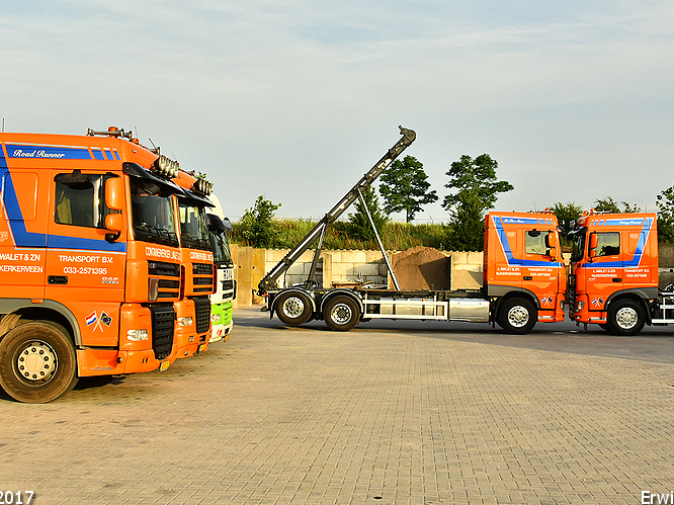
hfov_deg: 36.8
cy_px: 238
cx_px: 338
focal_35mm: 52
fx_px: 1012
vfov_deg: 28.0
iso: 500
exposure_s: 1/400
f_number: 9
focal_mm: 30
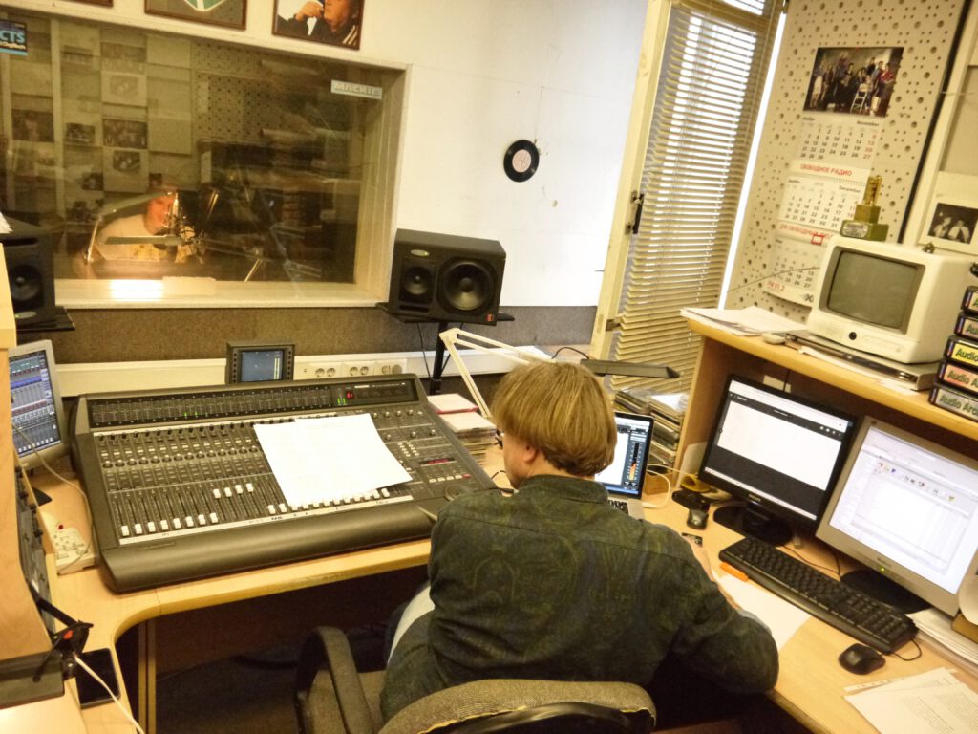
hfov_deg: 63.4
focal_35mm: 28
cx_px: 489
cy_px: 367
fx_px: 791
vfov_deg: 49.7
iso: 3200
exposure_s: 1/160
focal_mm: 14
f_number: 4.5
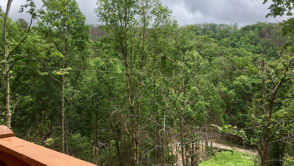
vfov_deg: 32.8
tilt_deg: -0.6
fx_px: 281
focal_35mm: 36
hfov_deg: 55.3
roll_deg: +1.1
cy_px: 94
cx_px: 142
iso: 25
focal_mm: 4.15
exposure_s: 1/625
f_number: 2.2
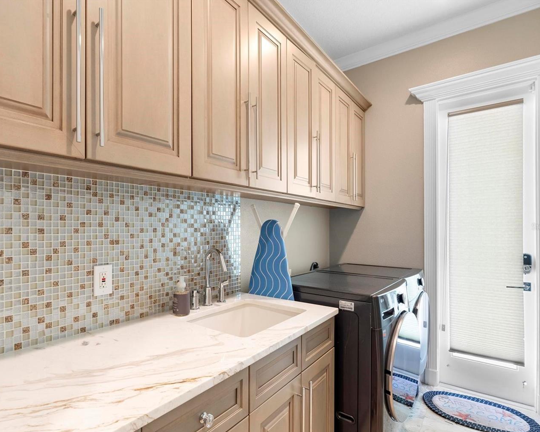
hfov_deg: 82.7
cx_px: 228
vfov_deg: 70.8
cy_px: 226
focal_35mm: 19
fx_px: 304
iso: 800
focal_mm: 16
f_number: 8
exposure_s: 1/2.5
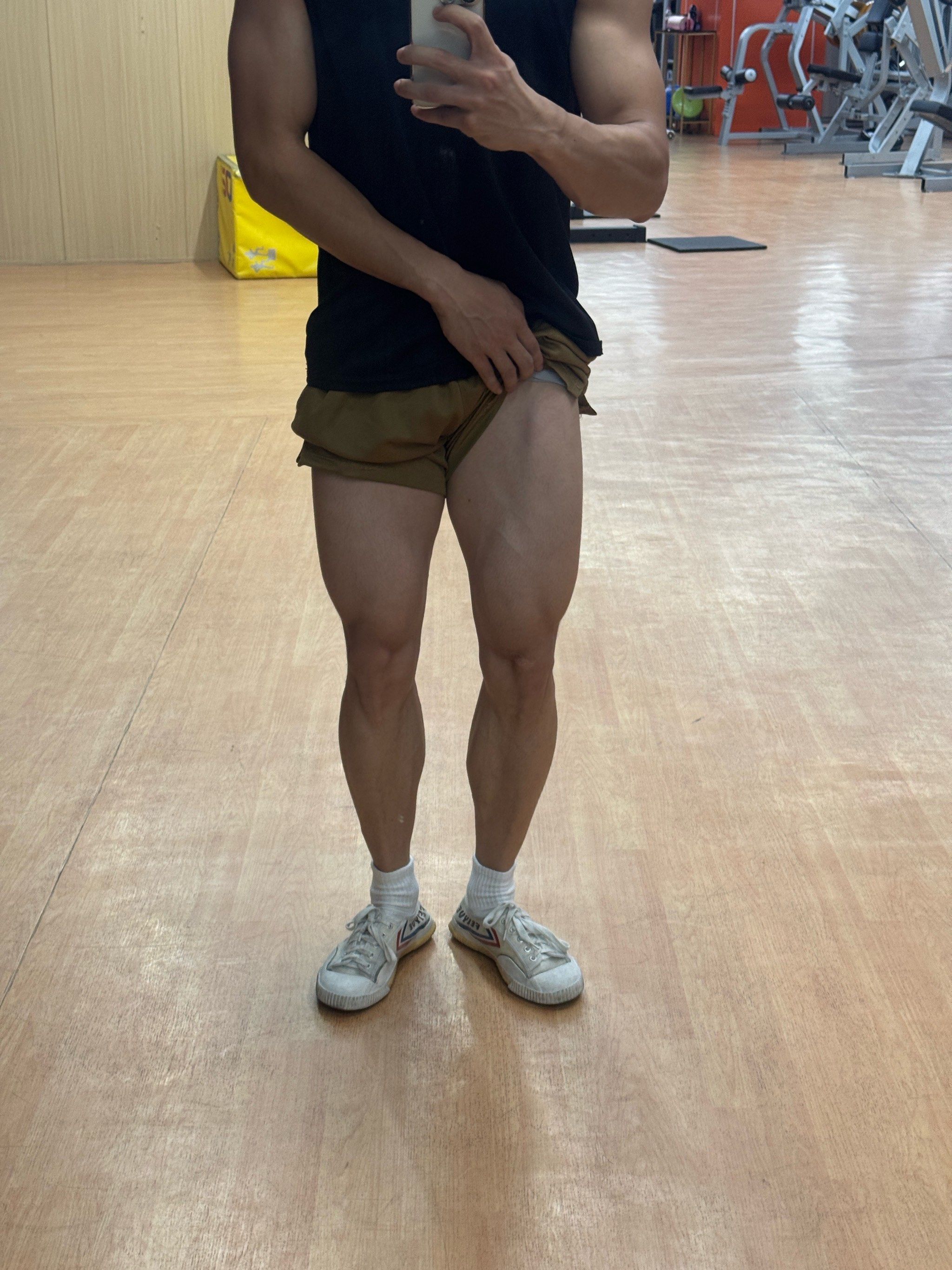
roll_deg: -0.4
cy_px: 635
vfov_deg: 39.7
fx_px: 1760
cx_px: 476
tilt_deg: -18.7
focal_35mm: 48
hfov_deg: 30.3
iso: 125
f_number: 1.78
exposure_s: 1/50
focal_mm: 6.76
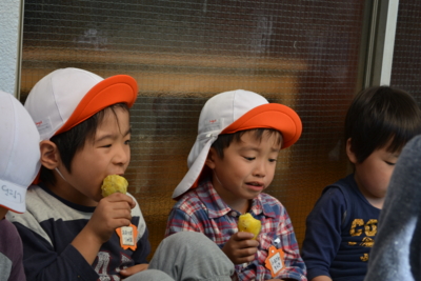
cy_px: 140
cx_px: 210
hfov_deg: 24.6
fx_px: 965
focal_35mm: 82
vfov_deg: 16.6
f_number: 5.6
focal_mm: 55
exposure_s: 1/125
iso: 110
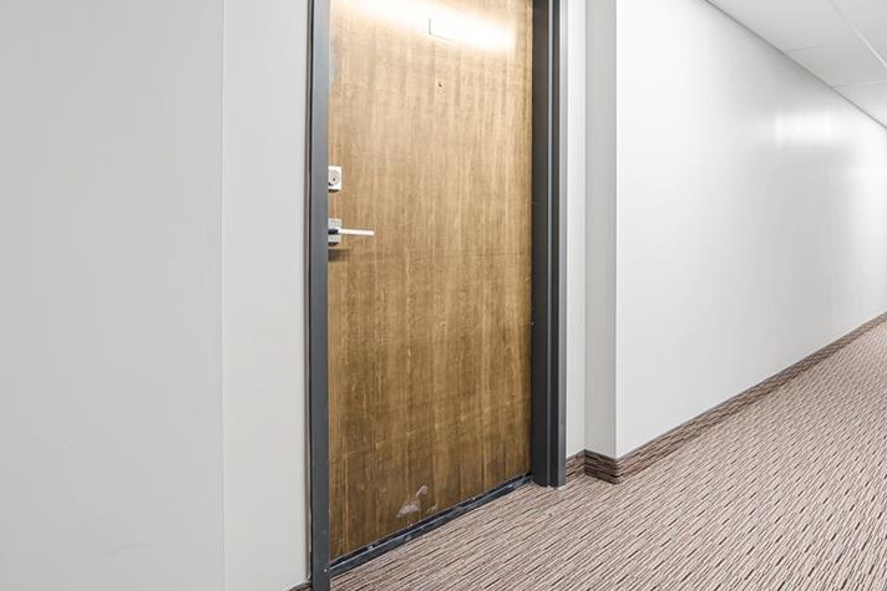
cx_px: 546
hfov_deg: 75.0
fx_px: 567
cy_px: 231
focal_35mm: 23
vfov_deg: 54.7
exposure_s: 1.6
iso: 250
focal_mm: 16
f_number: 9
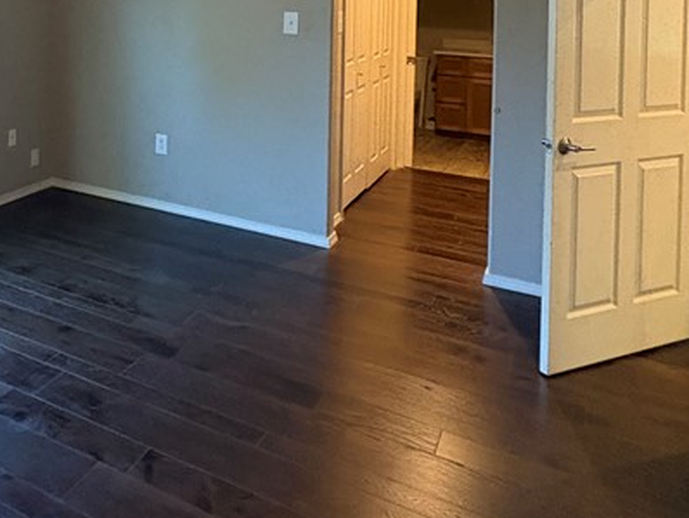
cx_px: 126
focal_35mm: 36
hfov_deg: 48.1
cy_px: -10
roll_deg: -1.6
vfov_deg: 35.5
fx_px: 717
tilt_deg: +0.7
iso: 640
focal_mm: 2.22
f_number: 2.2
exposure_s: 1/60
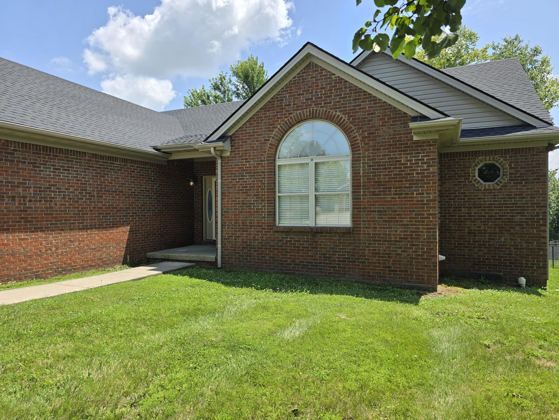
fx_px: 371
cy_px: 210
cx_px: 280
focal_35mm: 23
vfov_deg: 58.9
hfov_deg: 73.9
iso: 12
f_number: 1.7
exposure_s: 1/604
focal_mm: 6.3
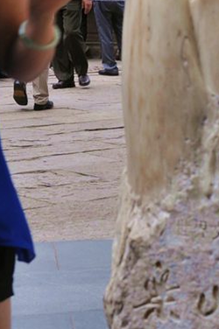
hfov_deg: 9.2
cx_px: 342
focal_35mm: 144
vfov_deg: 14.2
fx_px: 1316
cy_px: 258
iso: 200
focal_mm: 30
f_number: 5.6
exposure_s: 1/125
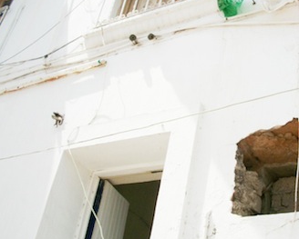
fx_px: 461
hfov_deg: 35.3
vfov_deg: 29.2
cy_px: 114
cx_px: 221
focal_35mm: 52
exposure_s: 1/400
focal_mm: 6.3
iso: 80
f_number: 5.6
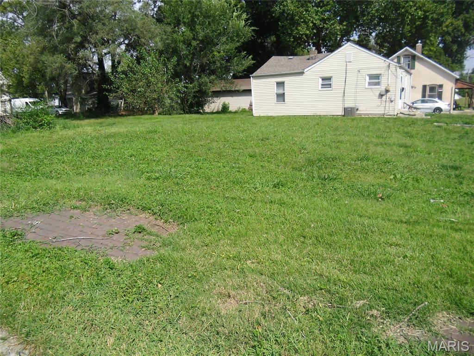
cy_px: 178
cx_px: 237
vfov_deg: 51.4
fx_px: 370
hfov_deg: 65.3
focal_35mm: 27
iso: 64
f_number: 8
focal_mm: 4.9
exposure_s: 1/100
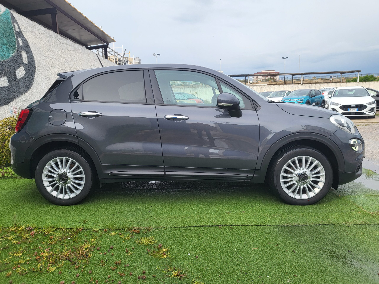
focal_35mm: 26
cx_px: 190
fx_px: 285
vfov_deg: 53.1
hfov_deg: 67.3
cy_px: 142
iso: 50
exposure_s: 1/1232
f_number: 1.8
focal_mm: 4.25
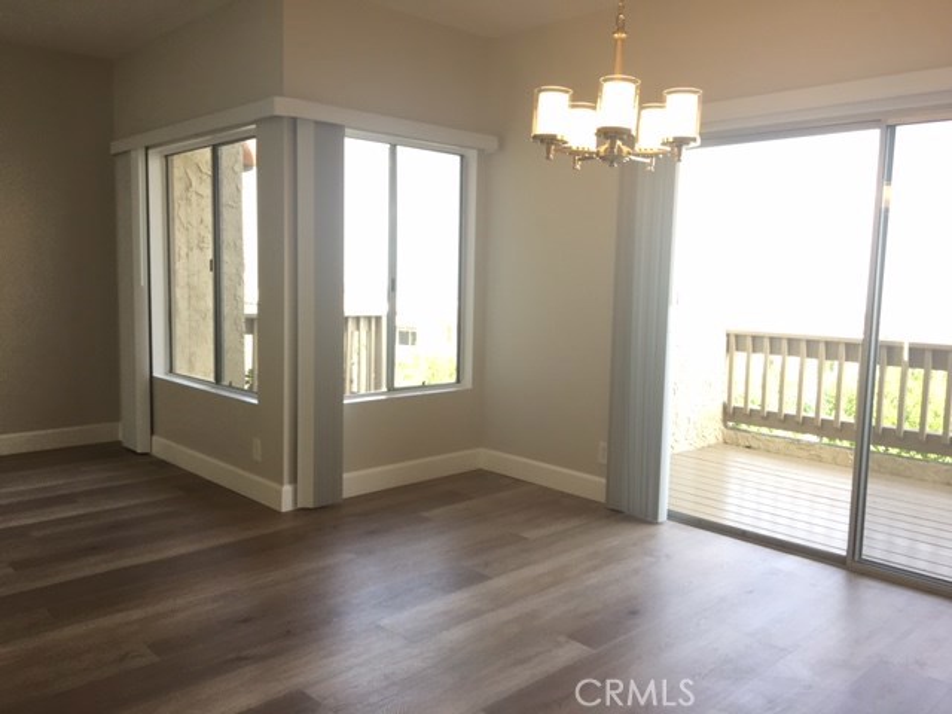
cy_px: 357
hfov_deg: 61.7
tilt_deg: -6.2
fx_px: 798
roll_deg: -1.9
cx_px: 476
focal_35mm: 29
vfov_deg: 48.2
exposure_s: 1/100
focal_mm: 4.15
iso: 40
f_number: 2.2
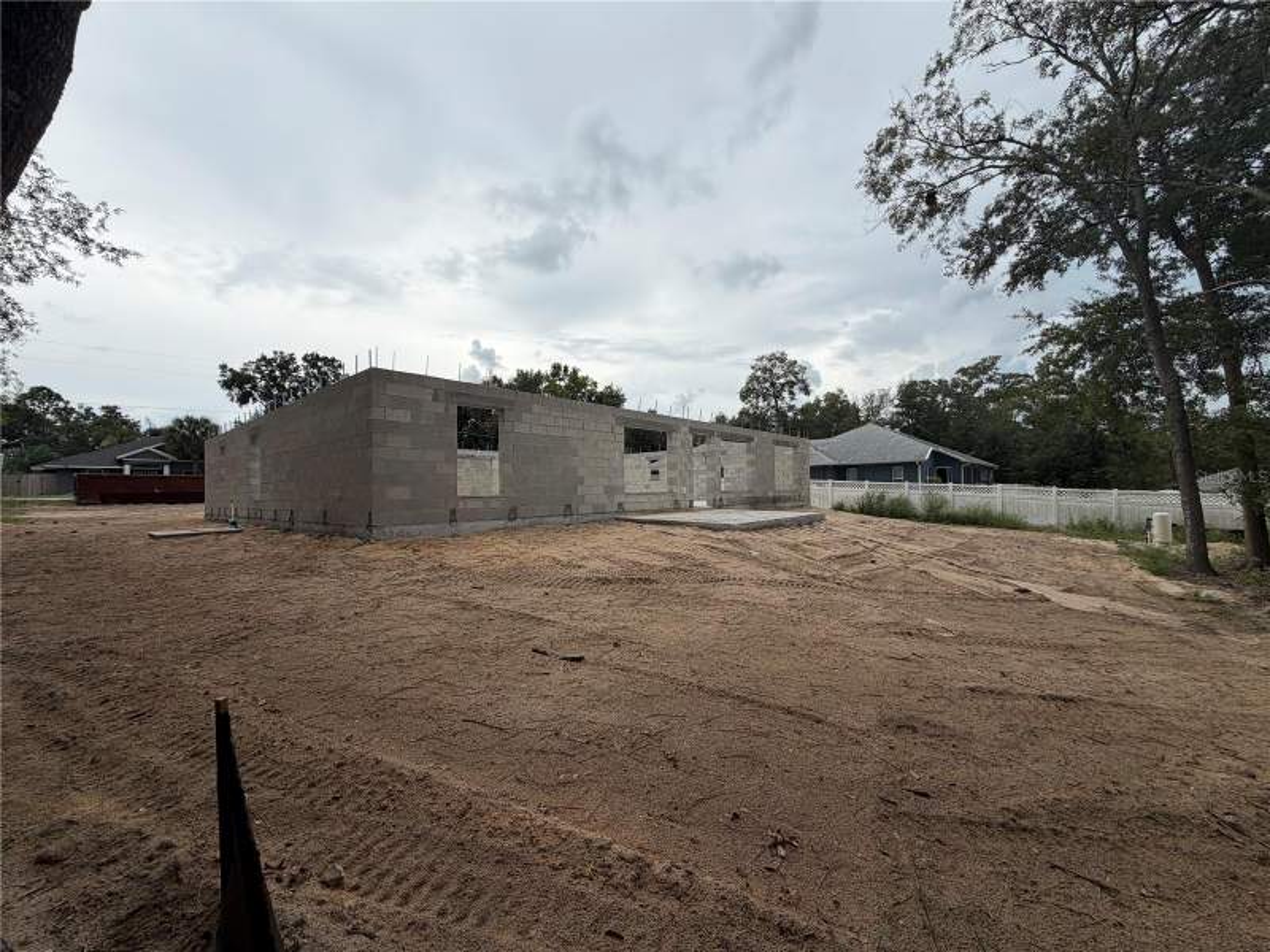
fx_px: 514
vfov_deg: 85.7
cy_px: 476
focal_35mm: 14
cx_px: 635
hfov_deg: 102.1
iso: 25
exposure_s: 1/770
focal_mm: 2.22
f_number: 2.2
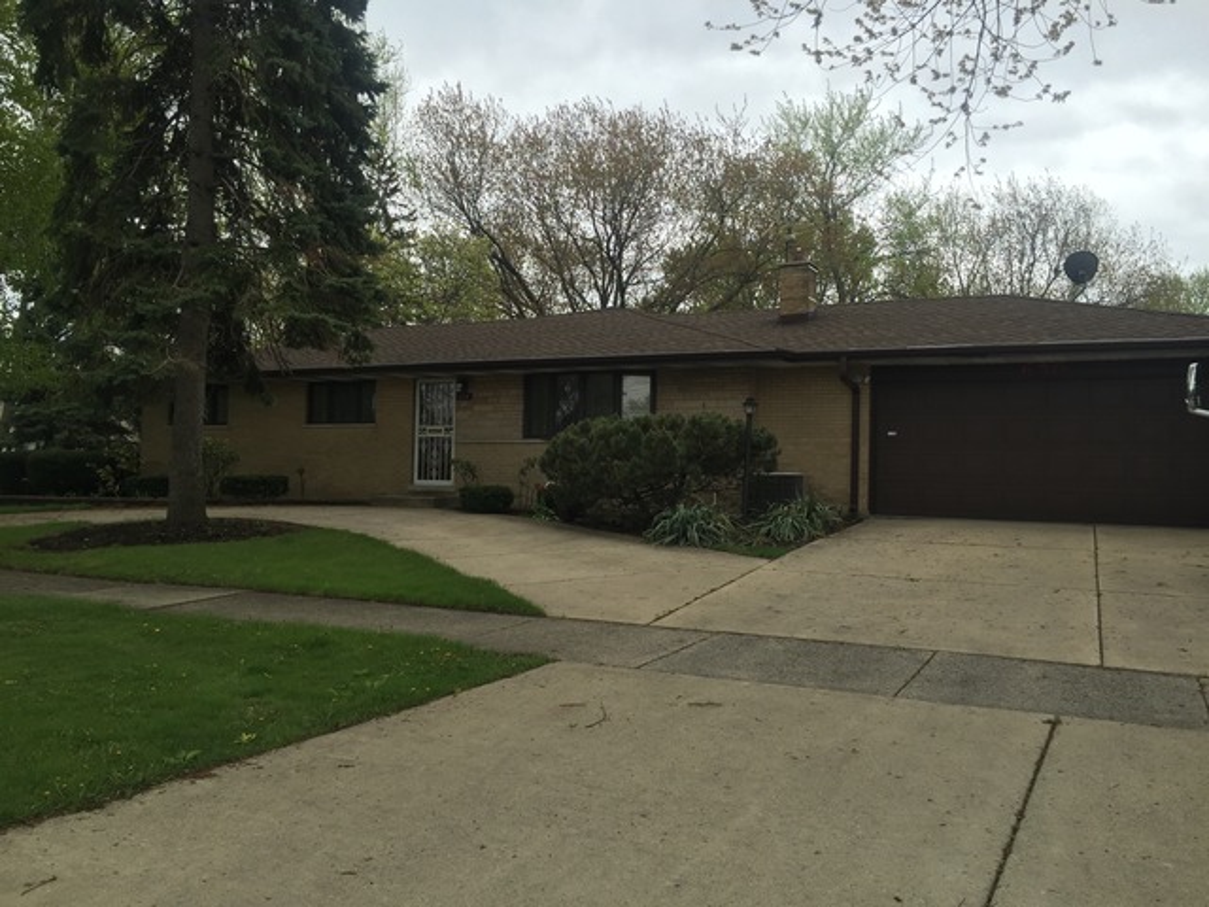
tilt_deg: +1.8
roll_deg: -1.1
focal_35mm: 29
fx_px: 1013
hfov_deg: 61.7
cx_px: 604
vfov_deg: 48.2
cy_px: 454
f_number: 2.2
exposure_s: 1/549
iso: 32
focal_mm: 4.15
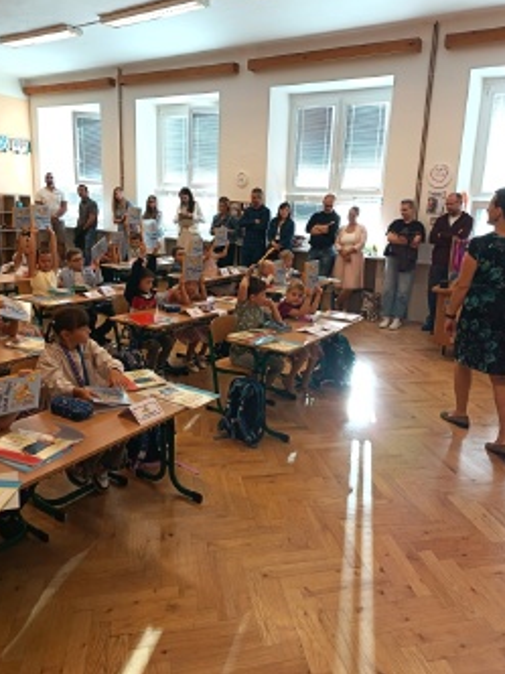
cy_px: 313
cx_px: 260
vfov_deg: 67.2
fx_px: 506
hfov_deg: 53.1
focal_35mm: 26
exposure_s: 1/100
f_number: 1.75
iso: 488
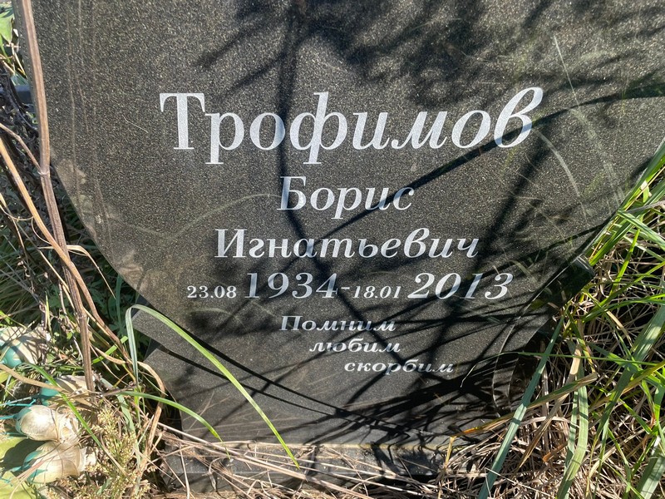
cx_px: 332
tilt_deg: -42.5
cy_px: 250
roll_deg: +4.5
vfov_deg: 53.1
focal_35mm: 26
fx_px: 499
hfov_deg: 67.3
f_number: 1.6
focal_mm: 4.2
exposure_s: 1/465
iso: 32
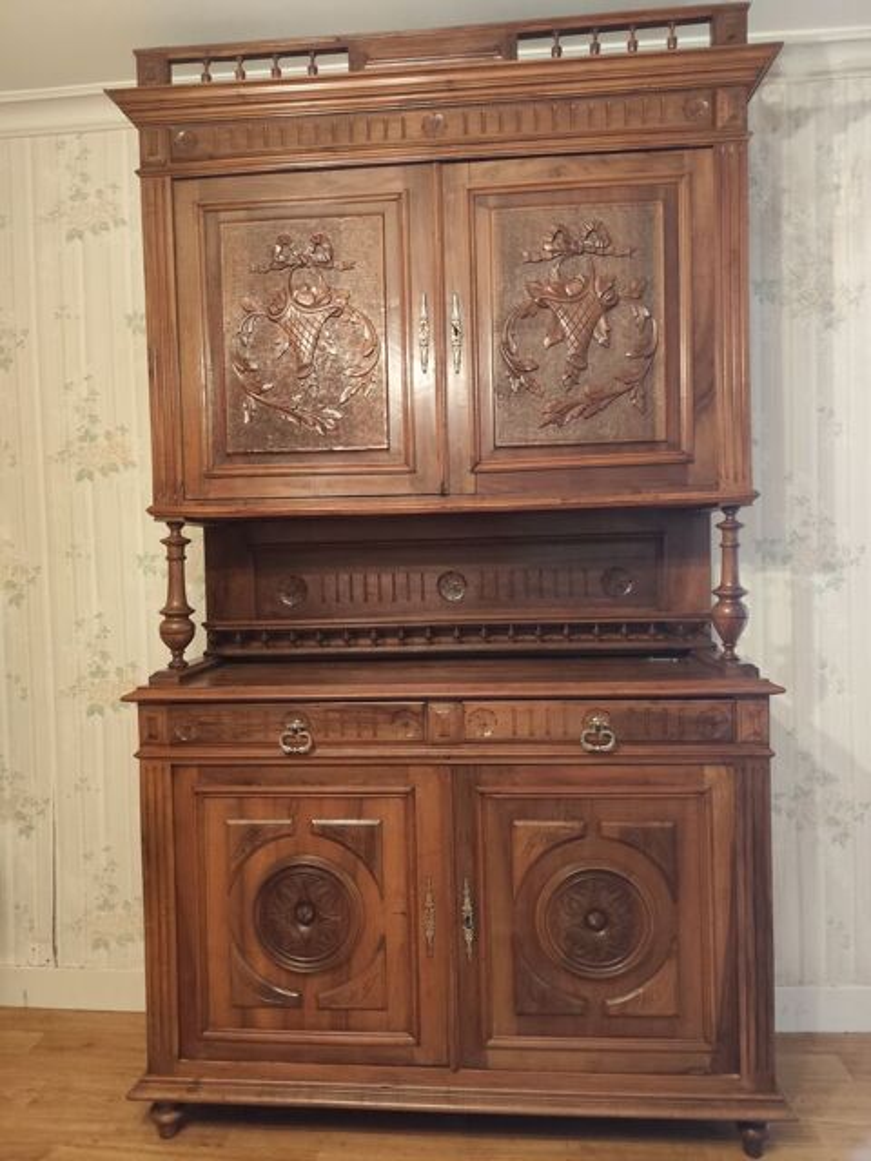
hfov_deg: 58.9
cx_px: 436
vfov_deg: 73.9
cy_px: 580
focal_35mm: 23
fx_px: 772
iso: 2000
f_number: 1.65
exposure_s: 1/16.7
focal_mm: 6.19
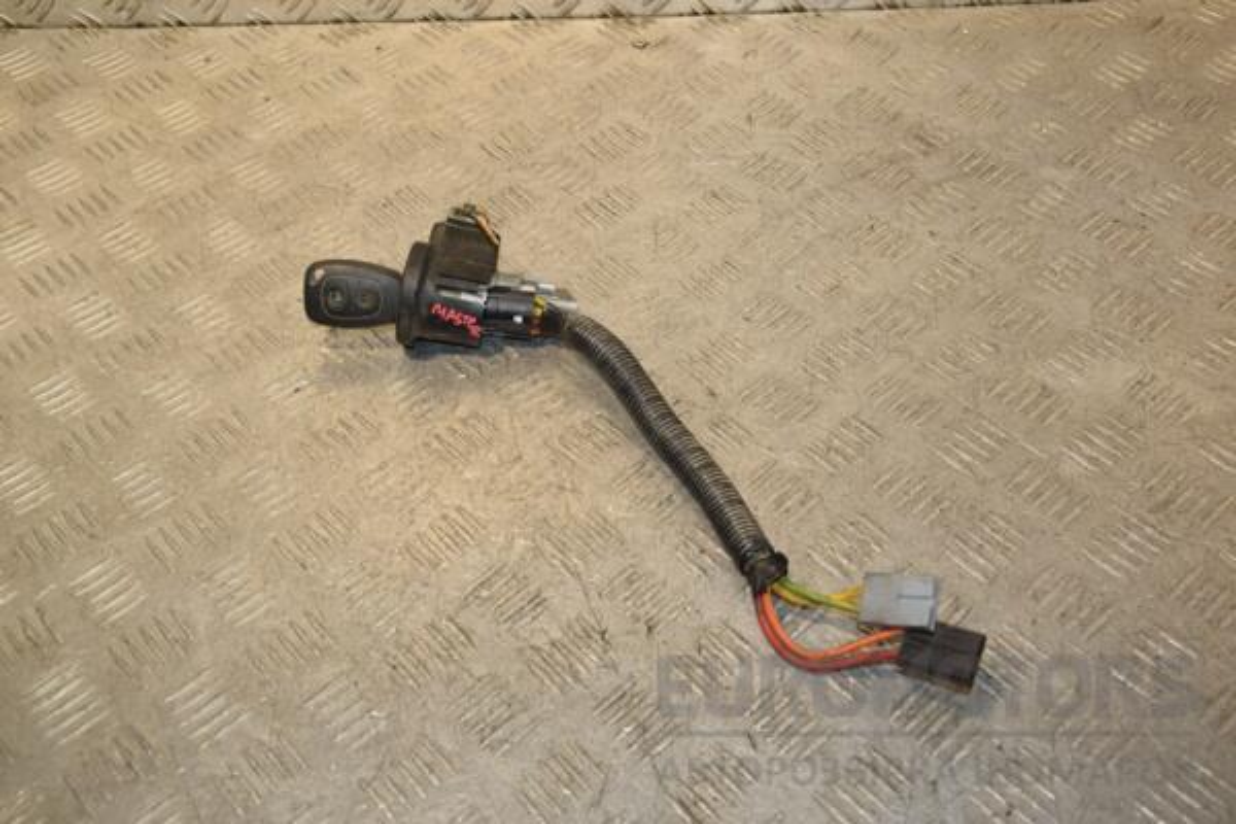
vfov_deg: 31.9
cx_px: 618
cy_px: 412
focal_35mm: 42
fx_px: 1442
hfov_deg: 46.4
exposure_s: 1/200
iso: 800
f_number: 6.3
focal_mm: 28
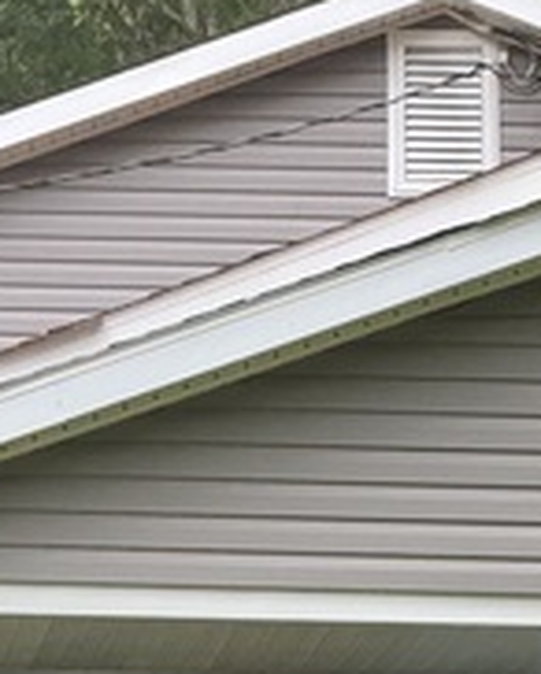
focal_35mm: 429
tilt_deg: +3.2
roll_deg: -0.5
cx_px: 723
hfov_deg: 3.6
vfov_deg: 4.5
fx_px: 8572
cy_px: 1013
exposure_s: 1/60
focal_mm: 15.66
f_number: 2.8
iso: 640
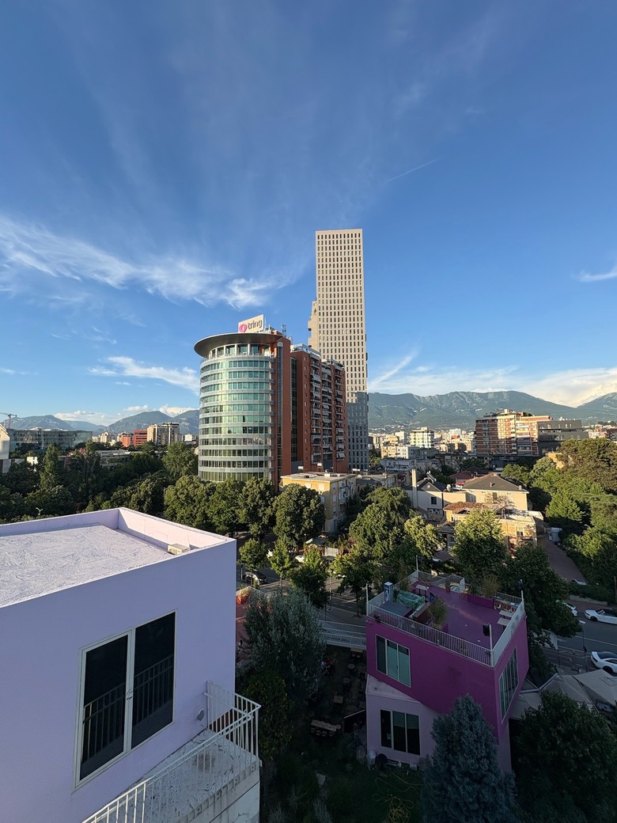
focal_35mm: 14
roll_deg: +1.2
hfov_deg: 85.7
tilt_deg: +6.4
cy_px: 412
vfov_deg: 102.1
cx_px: 308
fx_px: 333
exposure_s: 1/1063
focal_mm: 2.22
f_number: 2.2
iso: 50
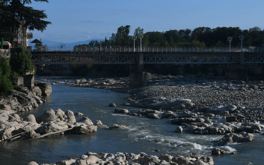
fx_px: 511
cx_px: 161
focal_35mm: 71
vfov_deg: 18.3
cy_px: 55
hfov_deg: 28.9
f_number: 8
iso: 100
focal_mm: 32
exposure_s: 1/160
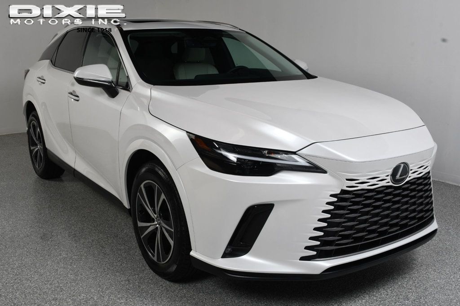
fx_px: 498
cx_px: 230
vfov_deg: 34.2
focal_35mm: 39
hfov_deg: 49.6
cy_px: 153
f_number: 13
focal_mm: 26
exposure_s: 1/160
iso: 100
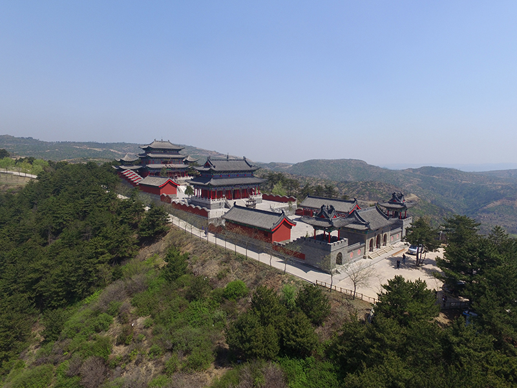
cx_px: 258
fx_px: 299
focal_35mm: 20
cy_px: 194
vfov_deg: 66.0
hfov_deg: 81.7
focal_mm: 3.61
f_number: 2.8
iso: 100
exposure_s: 1/1093
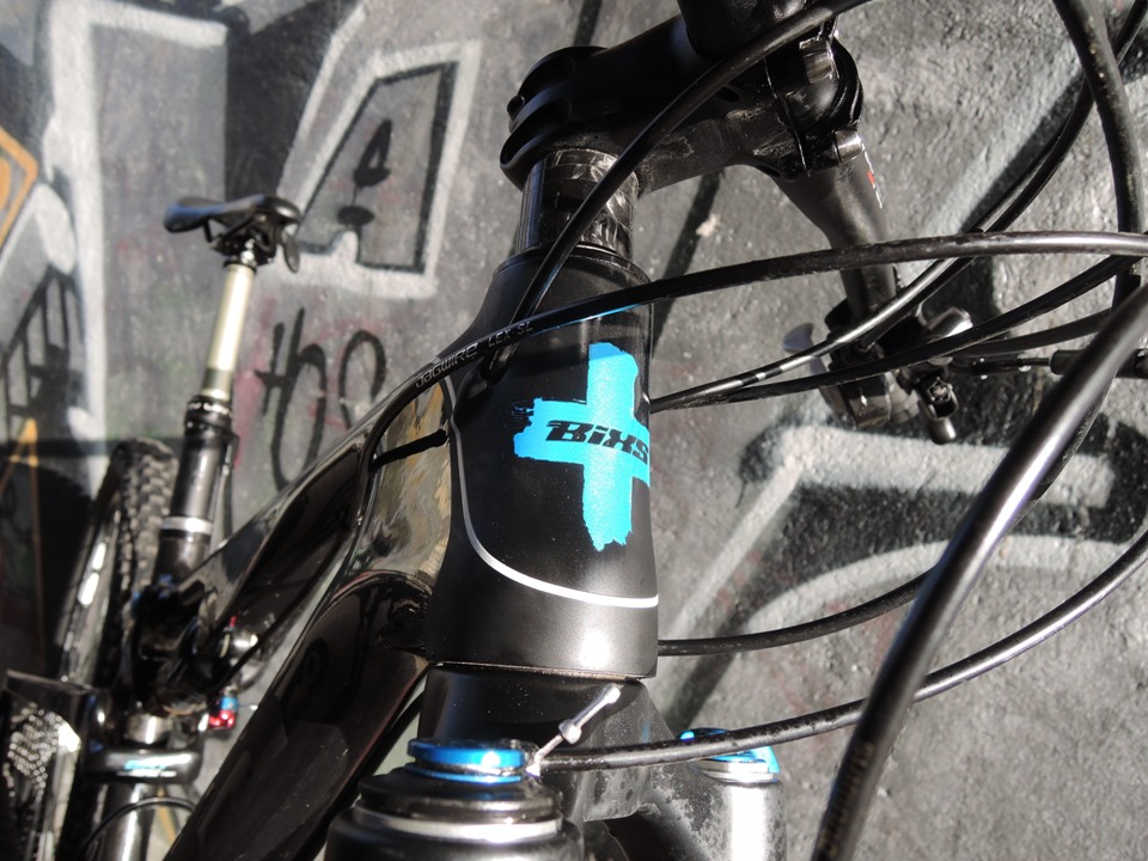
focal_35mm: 24
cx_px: 574
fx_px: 796
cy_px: 430
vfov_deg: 56.8
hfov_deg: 71.6
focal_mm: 5.1
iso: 80
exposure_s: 1/200
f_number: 2.8
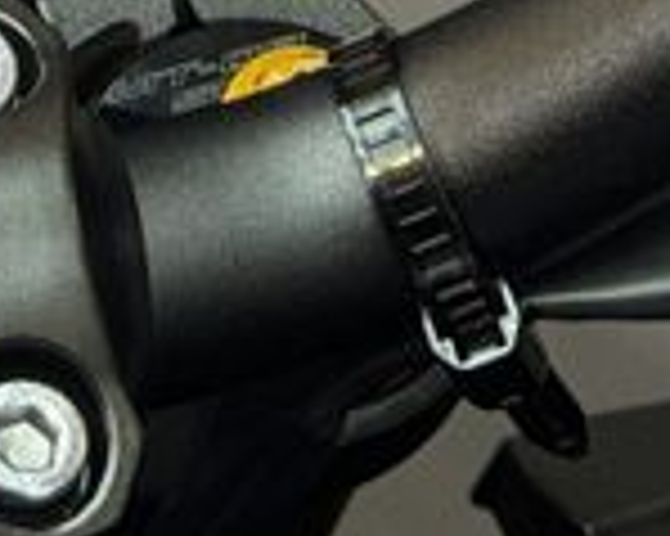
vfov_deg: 7.4
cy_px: -455
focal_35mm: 201
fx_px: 3983
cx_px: -283
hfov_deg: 9.4
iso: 100
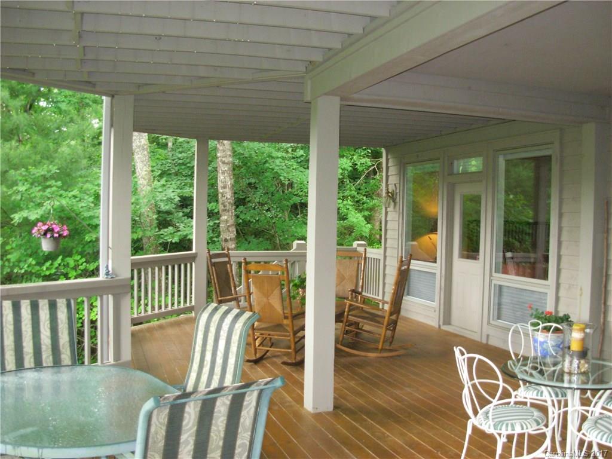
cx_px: 306
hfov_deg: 49.0
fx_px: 672
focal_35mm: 38
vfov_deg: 37.7
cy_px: 230
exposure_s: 1/114
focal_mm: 6.3
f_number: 2.9
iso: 400
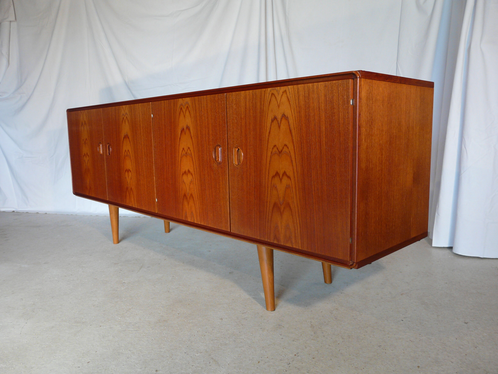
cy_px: 187
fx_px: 403
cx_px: 249
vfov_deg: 49.7
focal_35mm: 28
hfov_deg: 63.4
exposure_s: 1/40
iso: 100
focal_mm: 4.6
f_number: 2.8
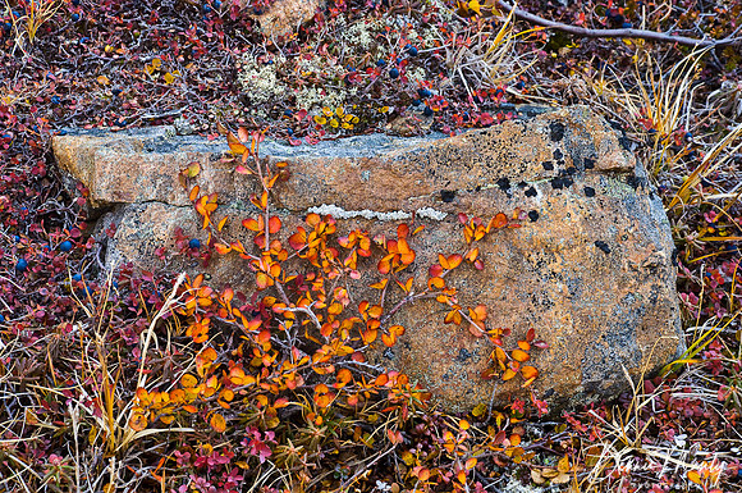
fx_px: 2161
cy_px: 246
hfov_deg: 19.5
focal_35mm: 105
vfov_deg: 13.0
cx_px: 371
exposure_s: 1/8
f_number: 8
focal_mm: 70
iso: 100
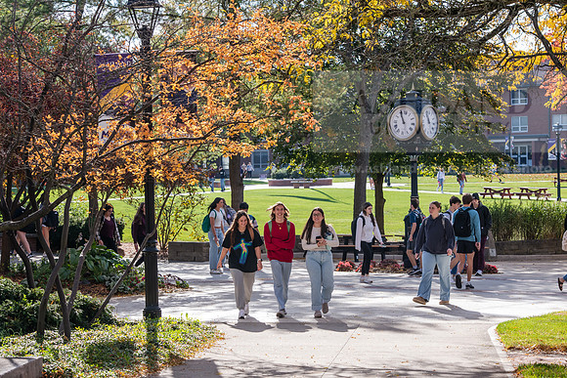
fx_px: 1607
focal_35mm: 102
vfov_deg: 13.4
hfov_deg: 20.0
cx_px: 284
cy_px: 189
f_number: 8
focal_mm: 102
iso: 320
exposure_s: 1/400
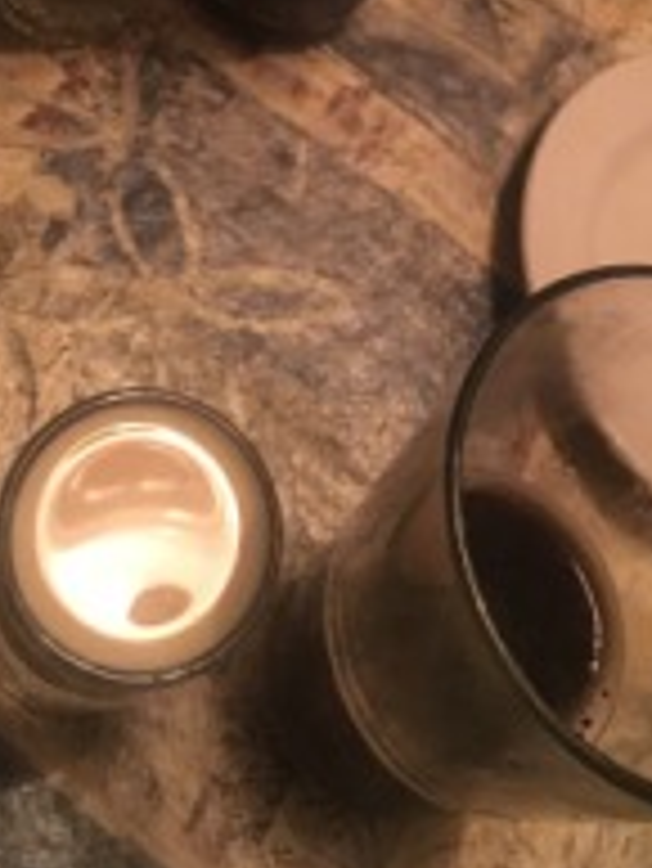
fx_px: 1380
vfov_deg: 33.0
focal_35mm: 55
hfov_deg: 26.6
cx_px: 369
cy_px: 76
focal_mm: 4.15
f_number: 2.2
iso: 640
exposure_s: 1/15
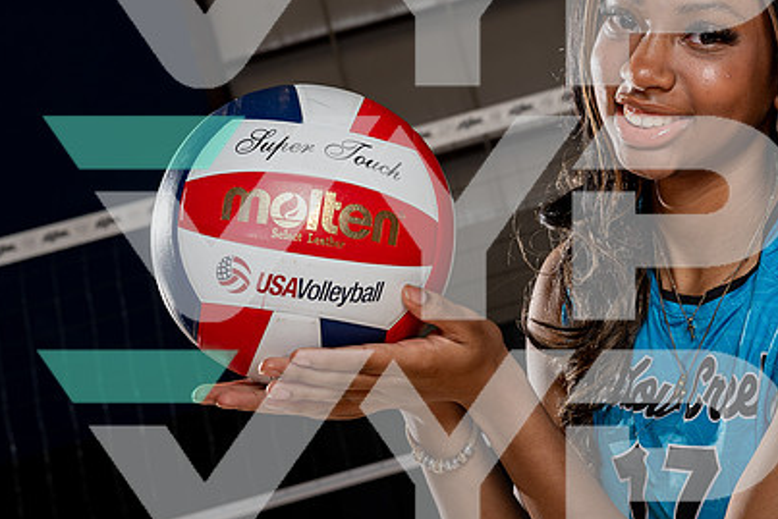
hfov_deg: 27.8
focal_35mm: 72
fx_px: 1556
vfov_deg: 18.9
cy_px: 219
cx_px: 535
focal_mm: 50
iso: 100
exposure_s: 1/250
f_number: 8
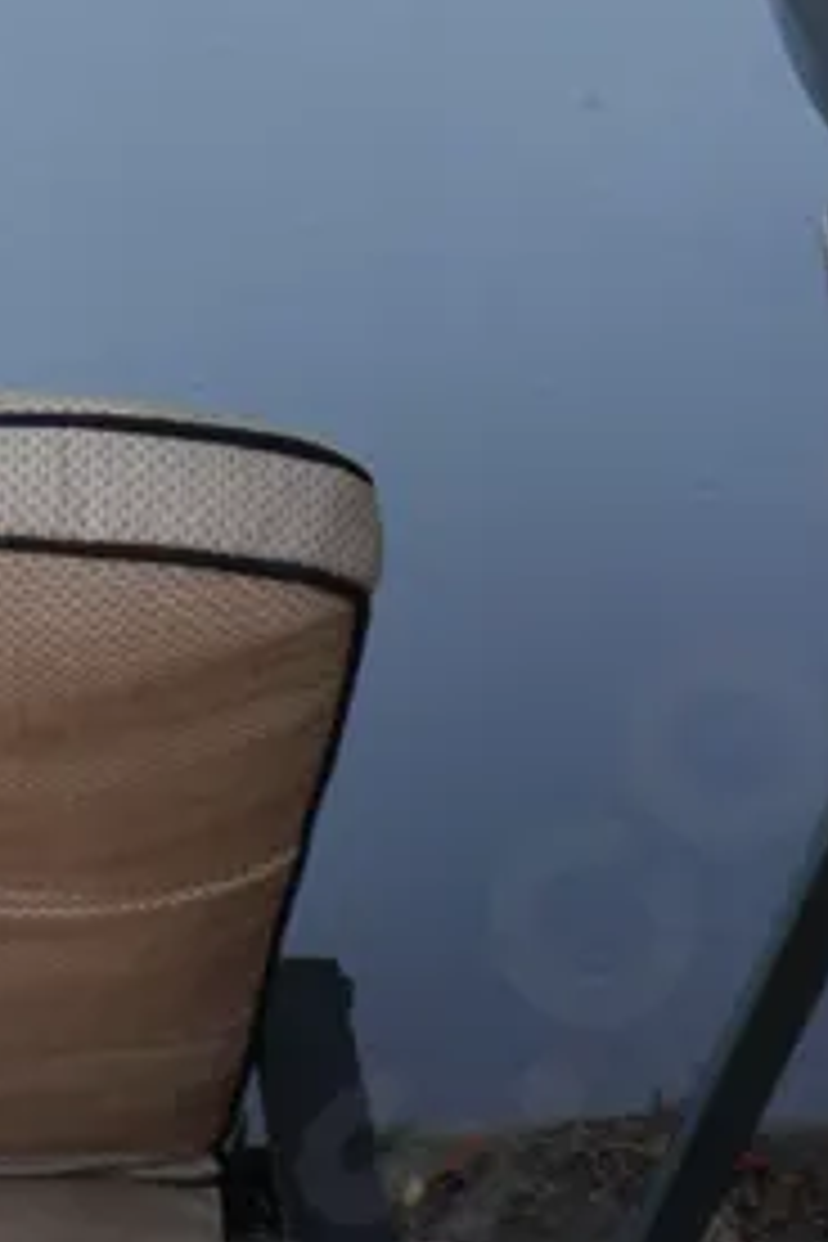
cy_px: 2070
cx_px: -274
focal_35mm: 108
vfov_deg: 16.5
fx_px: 3726
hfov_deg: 12.3
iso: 200
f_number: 4.5
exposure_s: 1/160
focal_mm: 14
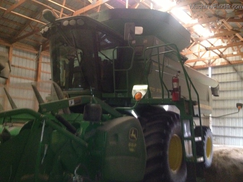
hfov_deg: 52.6
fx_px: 246
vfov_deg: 40.7
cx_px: 122
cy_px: 91
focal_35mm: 35
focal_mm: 4.28
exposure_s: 1/16
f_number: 2.4
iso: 800
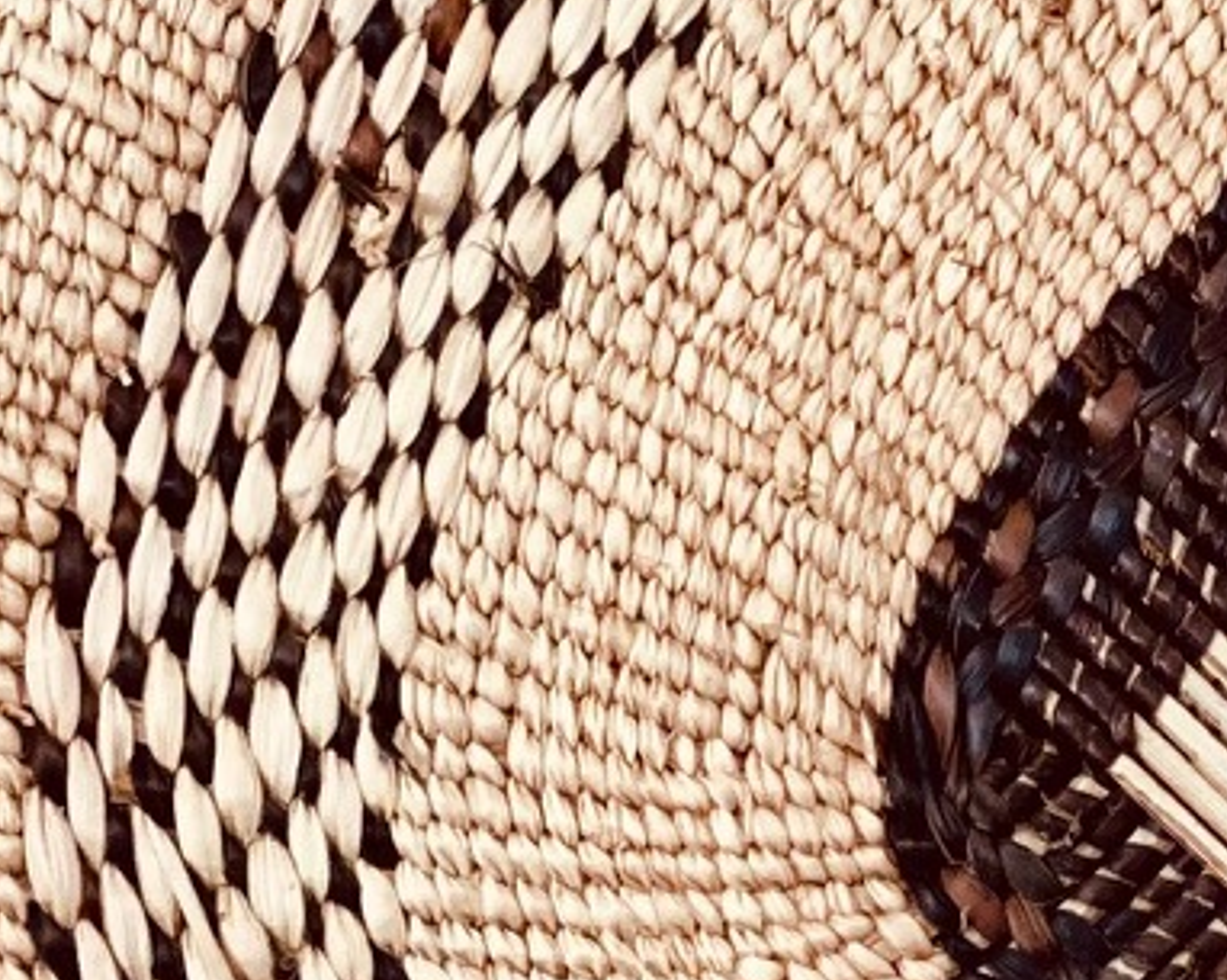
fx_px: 9725
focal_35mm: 268
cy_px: 787
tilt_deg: -5.3
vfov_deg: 5.8
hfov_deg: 7.1
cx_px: 1667
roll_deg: -1.9
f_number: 2
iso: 125
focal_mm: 6
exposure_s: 1/122
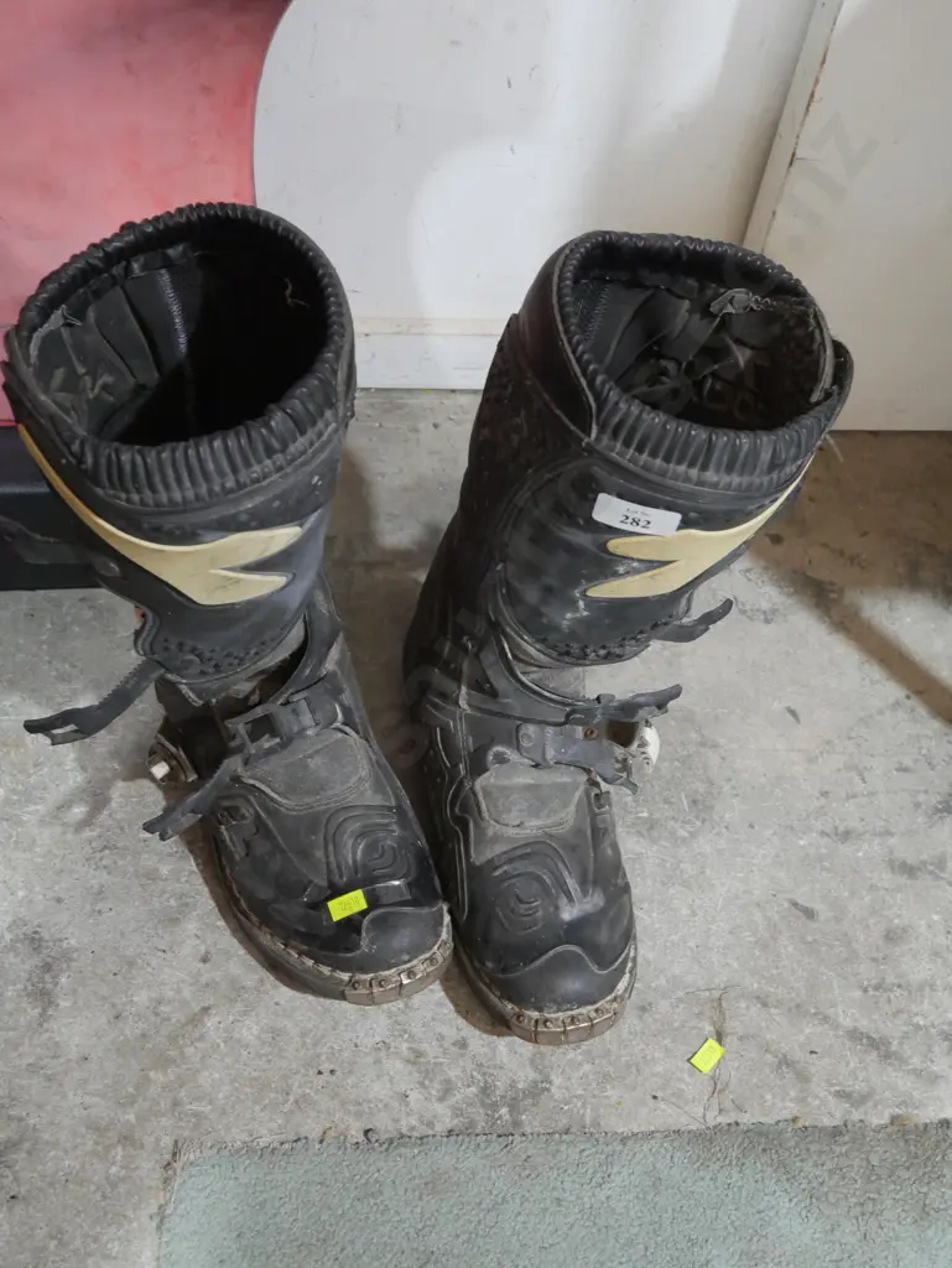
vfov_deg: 42.9
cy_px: 634
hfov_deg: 32.9
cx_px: 476
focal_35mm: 44
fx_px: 1612
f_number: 4.7
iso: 1600
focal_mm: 22
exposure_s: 1/60
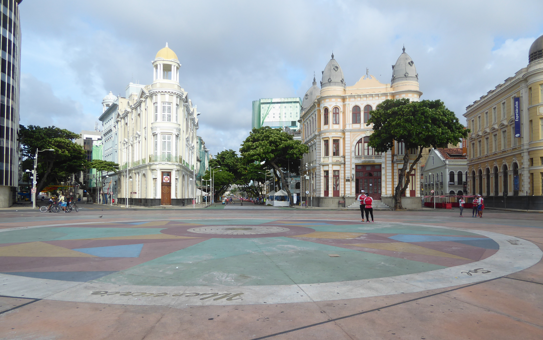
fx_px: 400
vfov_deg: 45.9
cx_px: 274
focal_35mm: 27
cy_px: 191
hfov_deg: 68.4
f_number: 3.3
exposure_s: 1/500
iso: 80
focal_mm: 4.3
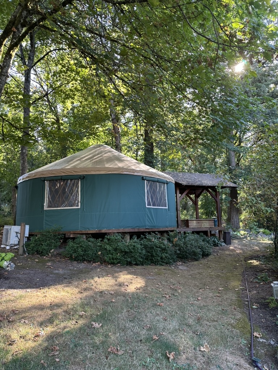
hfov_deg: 56.8
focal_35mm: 24
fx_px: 257
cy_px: 185
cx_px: 139
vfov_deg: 71.6
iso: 100
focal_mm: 6.86
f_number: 1.78
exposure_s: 1/121
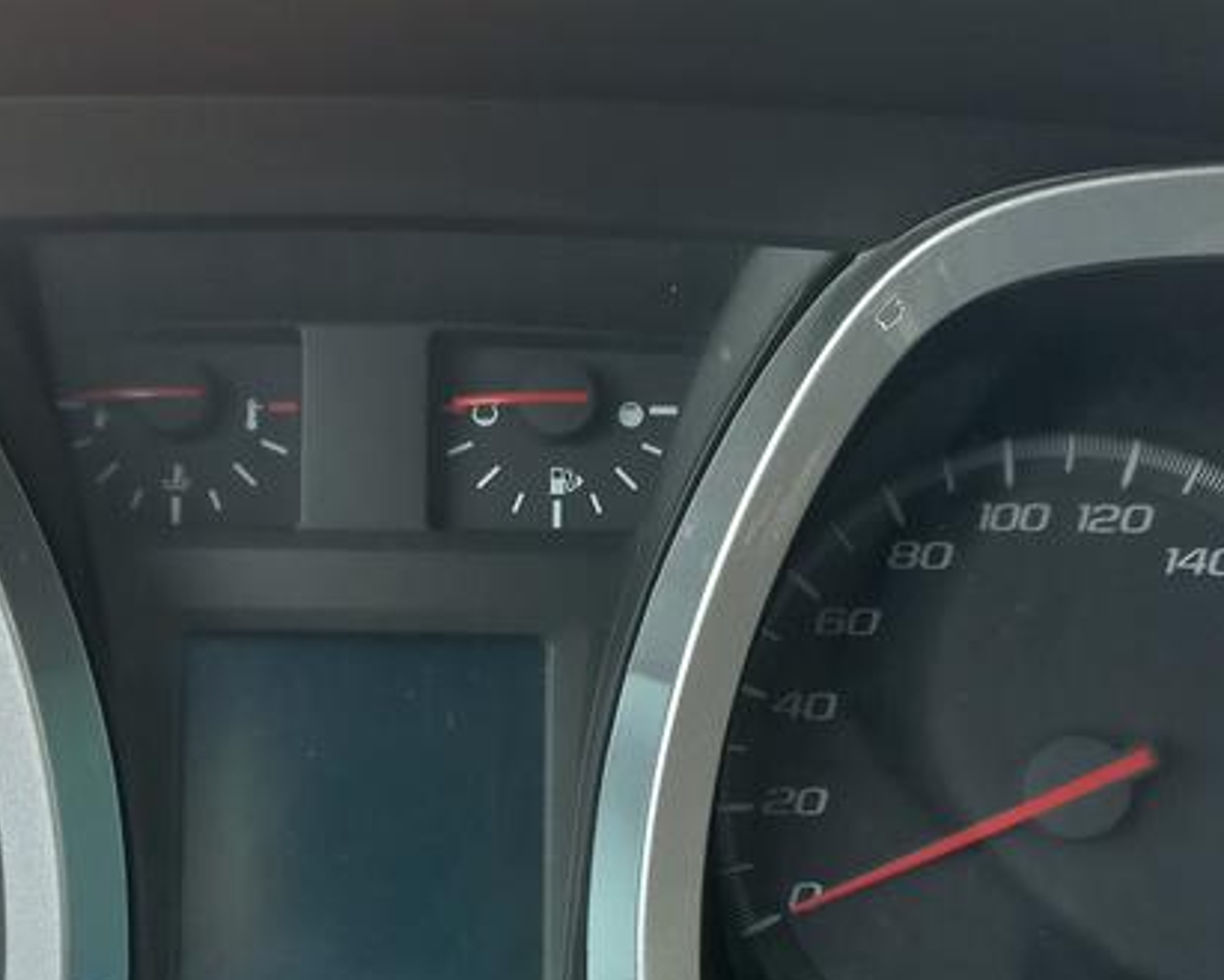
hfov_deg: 32.8
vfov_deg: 26.3
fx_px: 2065
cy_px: 760
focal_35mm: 57
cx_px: 420
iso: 64
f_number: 1.8
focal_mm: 4.6
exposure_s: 1/50
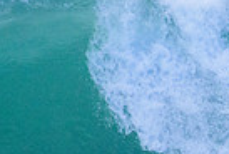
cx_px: 443
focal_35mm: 3380
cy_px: 121
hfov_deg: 0.6
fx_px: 21547
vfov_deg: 0.4
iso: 4000
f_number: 11
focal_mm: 800
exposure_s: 1/2000
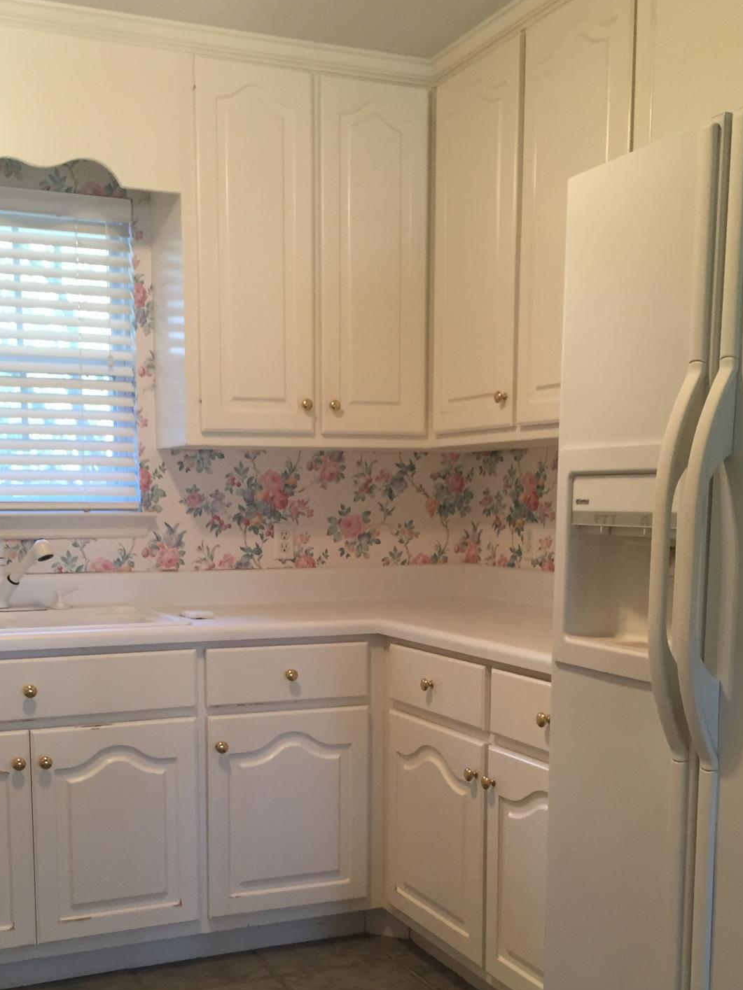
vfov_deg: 45.1
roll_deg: +0.3
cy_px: 658
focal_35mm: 41
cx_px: 301
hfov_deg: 35.0
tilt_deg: -6.6
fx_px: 1174
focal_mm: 4.15
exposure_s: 1/30
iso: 80
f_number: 2.2
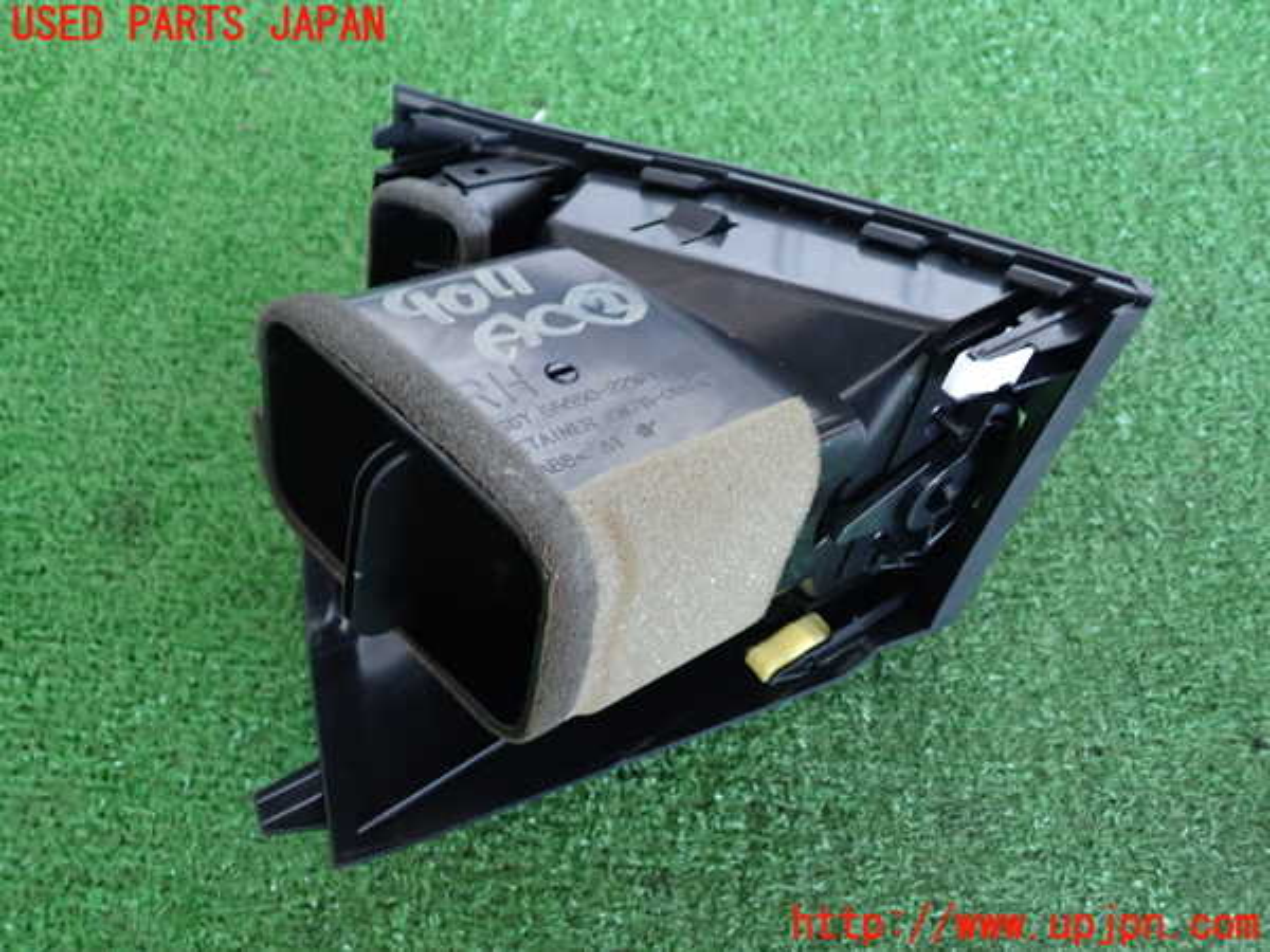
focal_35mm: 32
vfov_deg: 44.2
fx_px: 1174
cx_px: 635
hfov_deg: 56.8
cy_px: 476
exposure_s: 1/30
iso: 320
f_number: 2.4
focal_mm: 5.79
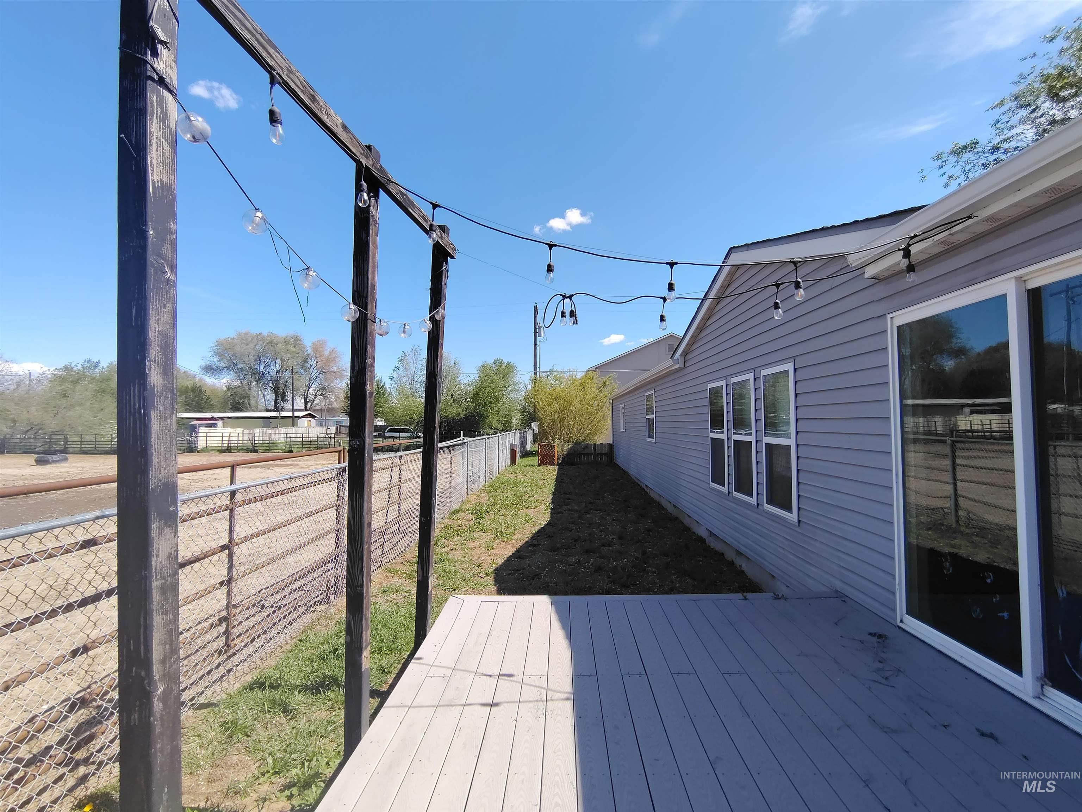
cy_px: 406
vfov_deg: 78.1
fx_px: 500
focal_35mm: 16
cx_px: 541
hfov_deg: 94.5
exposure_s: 1/901
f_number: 2.2
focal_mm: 2.13
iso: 100
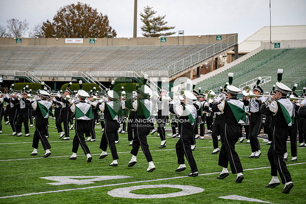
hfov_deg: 28.8
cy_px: 102
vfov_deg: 19.5
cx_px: 153
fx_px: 595
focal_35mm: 70
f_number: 2.8
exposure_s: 1/500
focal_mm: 70
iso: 125
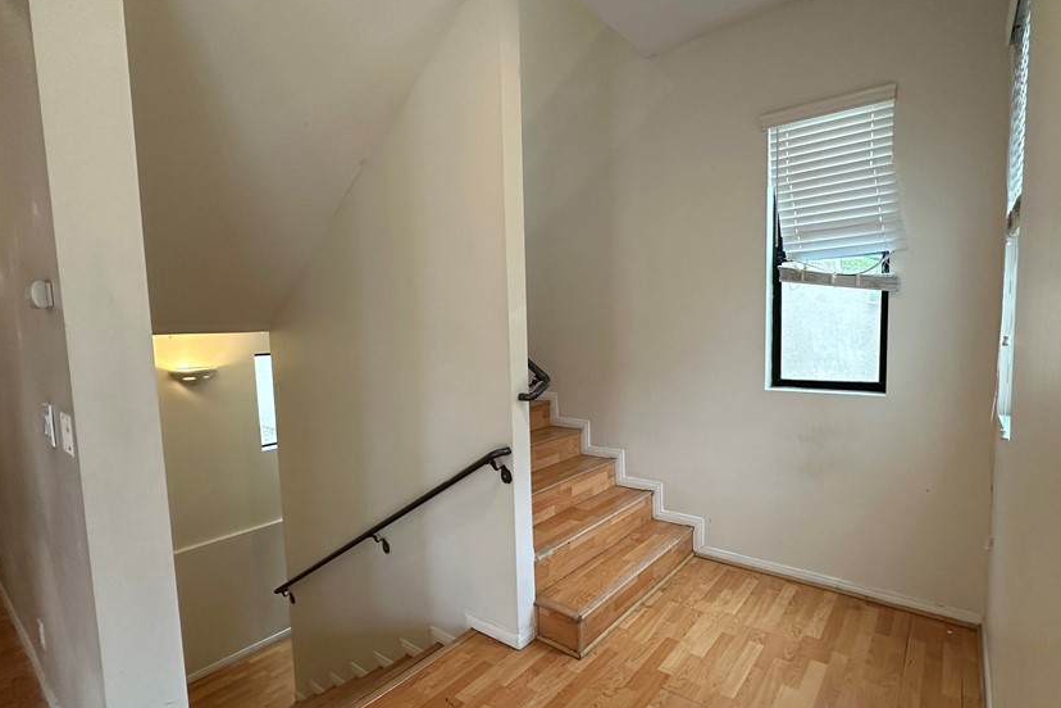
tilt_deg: -5.3
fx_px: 530
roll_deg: +1.6
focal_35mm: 18
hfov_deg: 89.9
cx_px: 557
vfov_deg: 67.3
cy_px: 371
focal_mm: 2.22
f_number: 2.2
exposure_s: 1/120
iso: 250
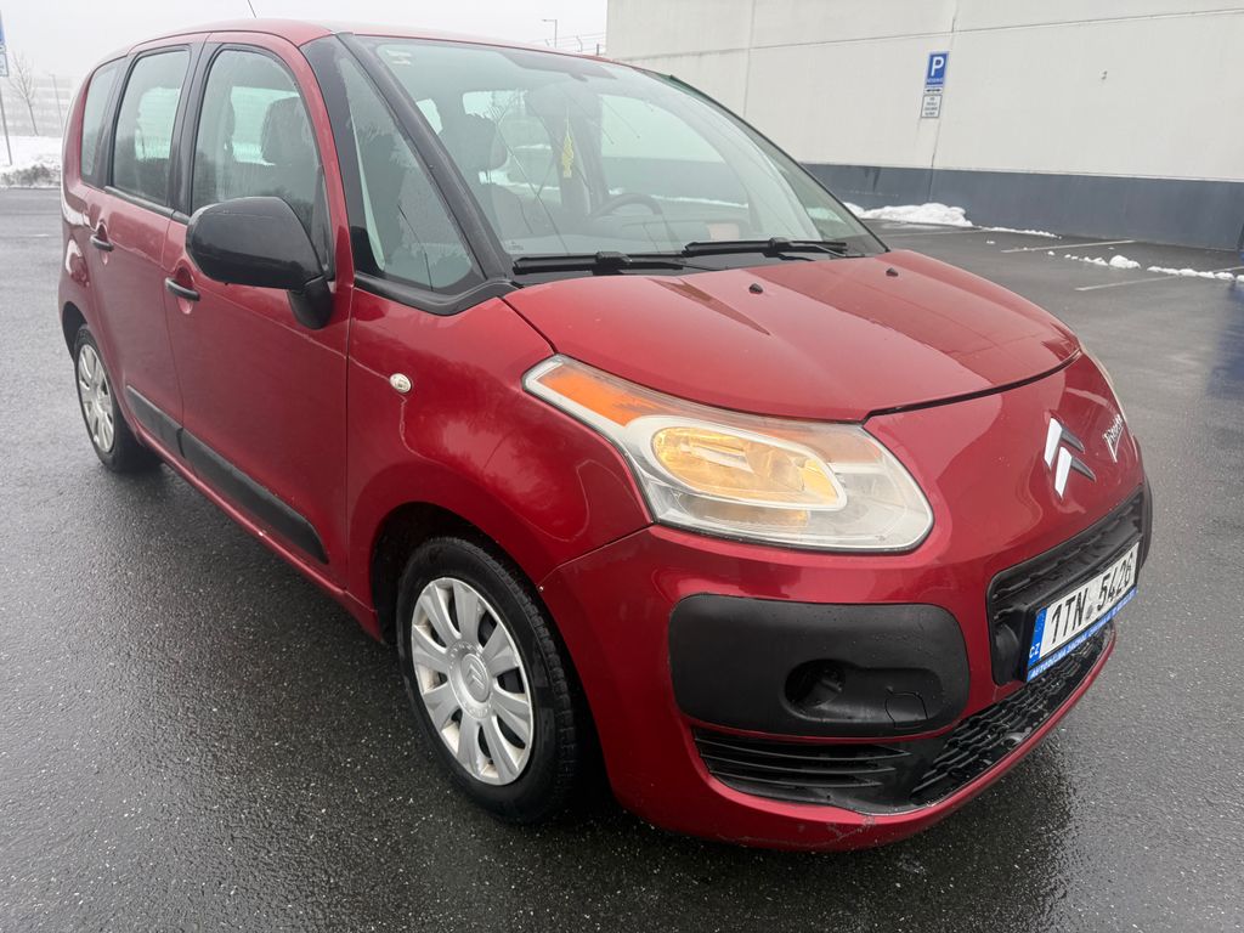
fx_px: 862
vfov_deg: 56.8
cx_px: 622
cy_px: 466
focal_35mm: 24
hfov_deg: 71.6
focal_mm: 6.76
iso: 100
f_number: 1.78
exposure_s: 1/514
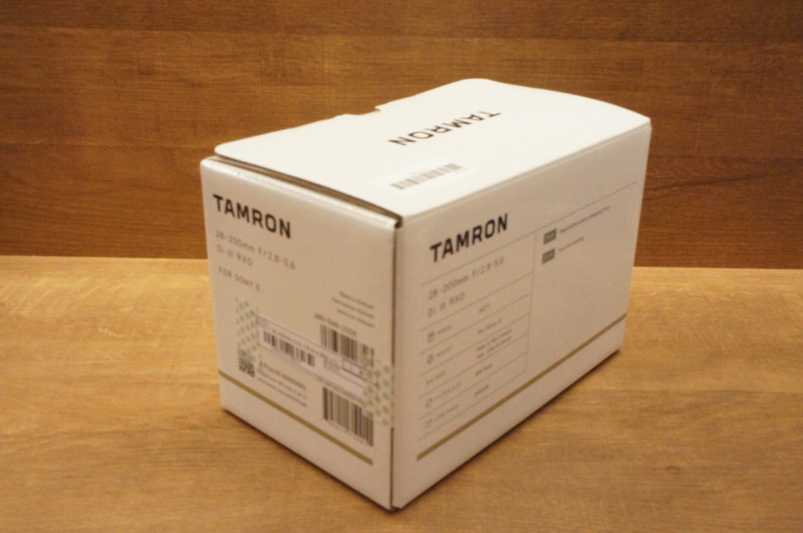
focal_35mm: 39
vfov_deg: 34.1
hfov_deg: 49.6
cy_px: 266
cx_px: 402
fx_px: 869
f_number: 16
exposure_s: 1/160
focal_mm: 26
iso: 6400
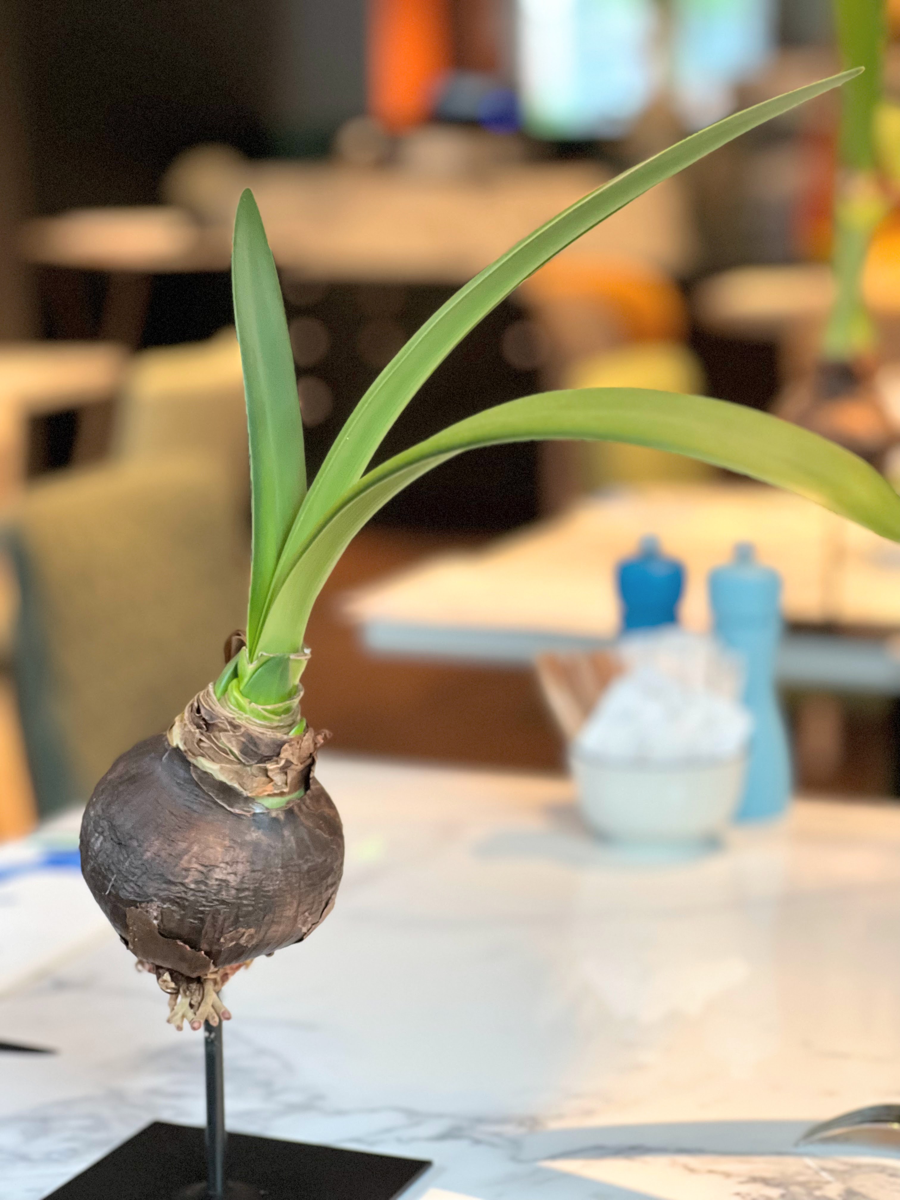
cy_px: 600
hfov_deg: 19.1
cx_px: 450
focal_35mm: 77
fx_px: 2669
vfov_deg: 25.3
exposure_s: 1/33
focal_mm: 9
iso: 250
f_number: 2.8
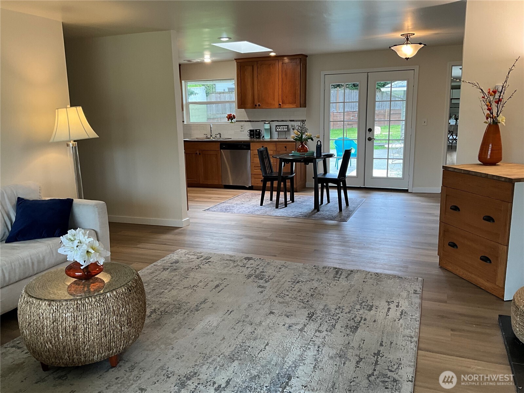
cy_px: 196
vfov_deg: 48.2
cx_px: 262
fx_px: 439
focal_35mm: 29
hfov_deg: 61.7
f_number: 1.8
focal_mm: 3
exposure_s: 1/60
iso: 50
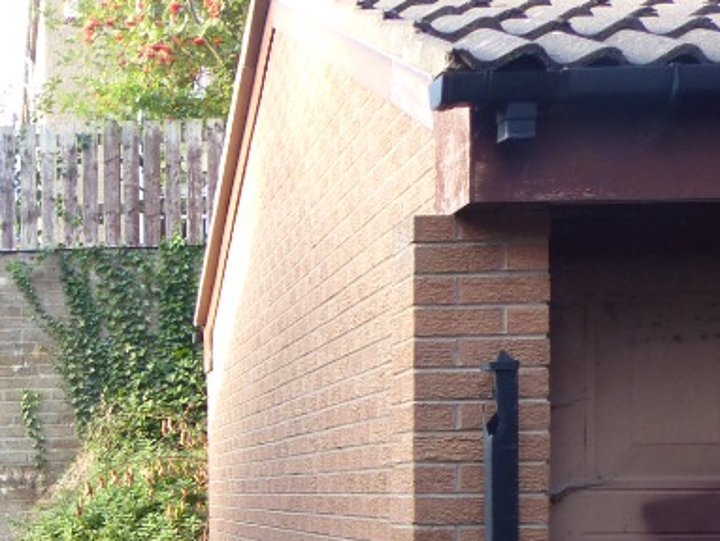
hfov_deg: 26.2
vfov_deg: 21.2
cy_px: 543
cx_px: -113
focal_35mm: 67
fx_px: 1394
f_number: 2.8
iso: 125
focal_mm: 4.5
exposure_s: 1/60
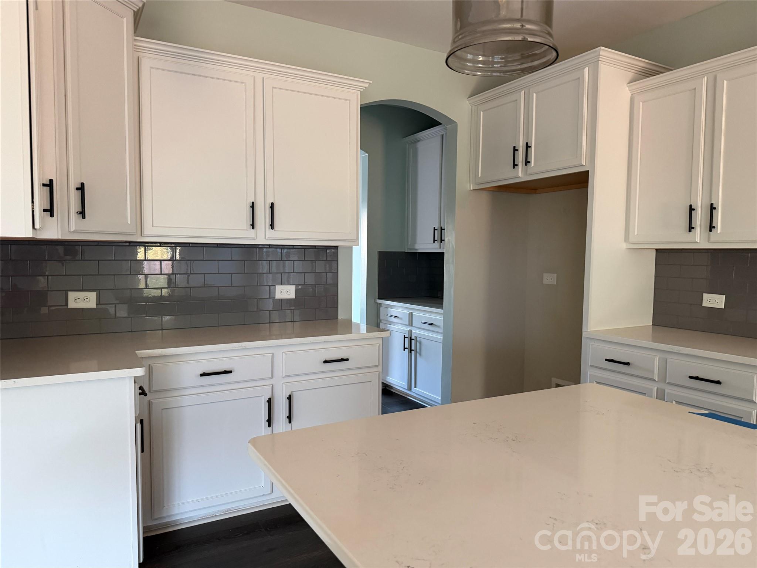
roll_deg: -0.3
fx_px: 525
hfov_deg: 71.6
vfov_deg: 56.8
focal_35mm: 24
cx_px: 378
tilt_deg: -4.0
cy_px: 284
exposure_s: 1/60
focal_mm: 6.76
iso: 500
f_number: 1.78
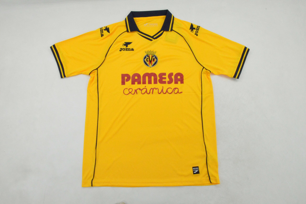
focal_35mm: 32
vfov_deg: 41.6
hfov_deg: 59.5
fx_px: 268
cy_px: 102
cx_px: 153
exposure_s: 1/200
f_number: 25
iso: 6400
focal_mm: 21
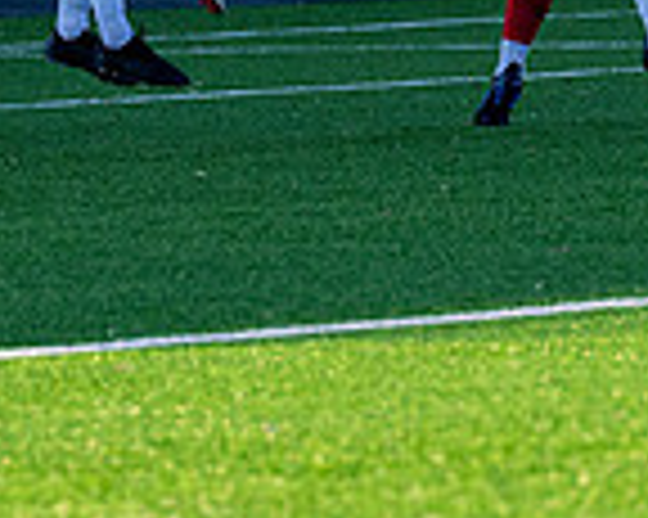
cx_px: 370
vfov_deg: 1.8
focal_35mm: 854
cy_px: 67
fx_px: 16367
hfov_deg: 2.3
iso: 400
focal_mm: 155
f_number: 4
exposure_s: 1/1600
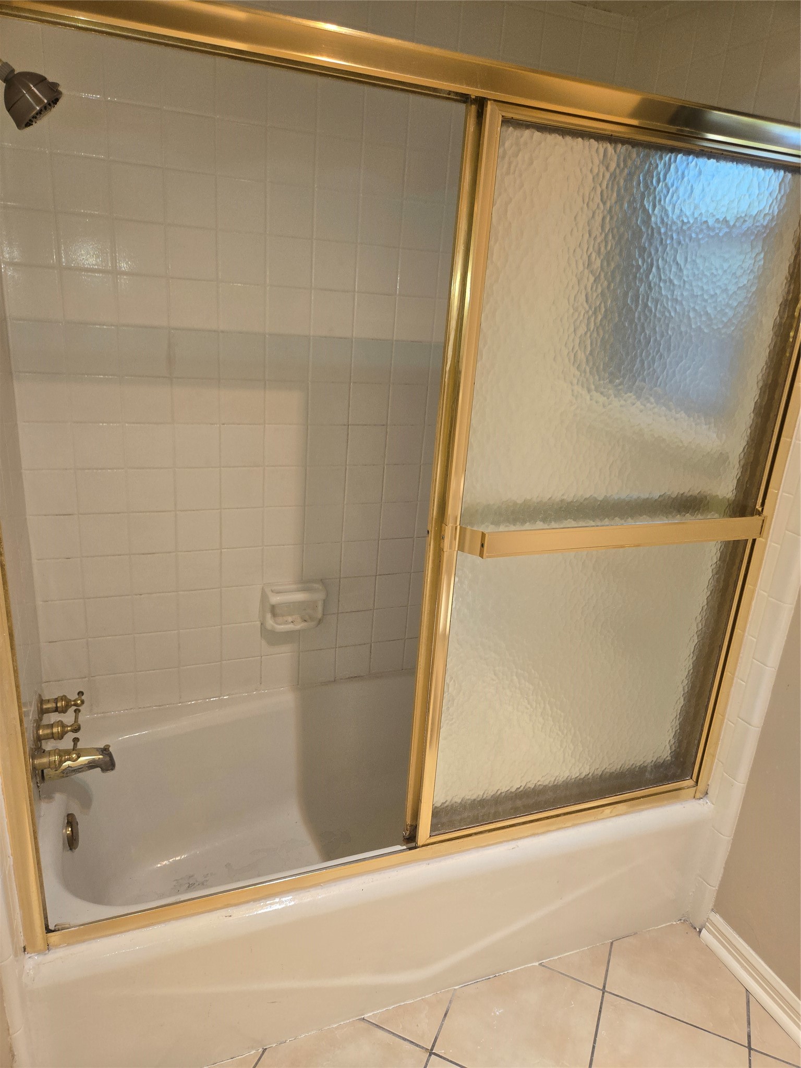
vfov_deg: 73.9
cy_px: 534
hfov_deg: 58.9
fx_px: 710
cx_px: 400
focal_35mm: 23
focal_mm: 5.4
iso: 64
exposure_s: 1/60
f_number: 1.8
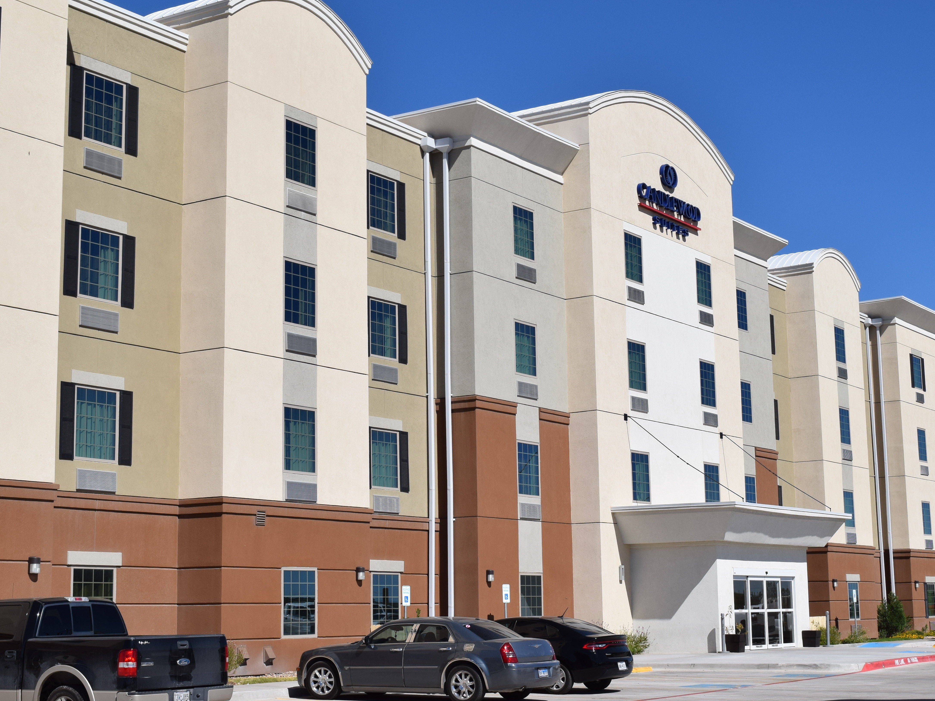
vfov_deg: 24.4
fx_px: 1621
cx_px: 461
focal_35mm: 60
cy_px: 327
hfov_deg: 32.2
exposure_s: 1/640
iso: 200
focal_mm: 30
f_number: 13
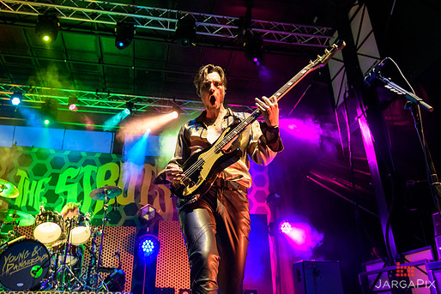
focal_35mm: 32
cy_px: 126
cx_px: 208
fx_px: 392
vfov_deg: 41.0
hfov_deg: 58.7
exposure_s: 1/200
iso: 3200
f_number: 4
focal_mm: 26
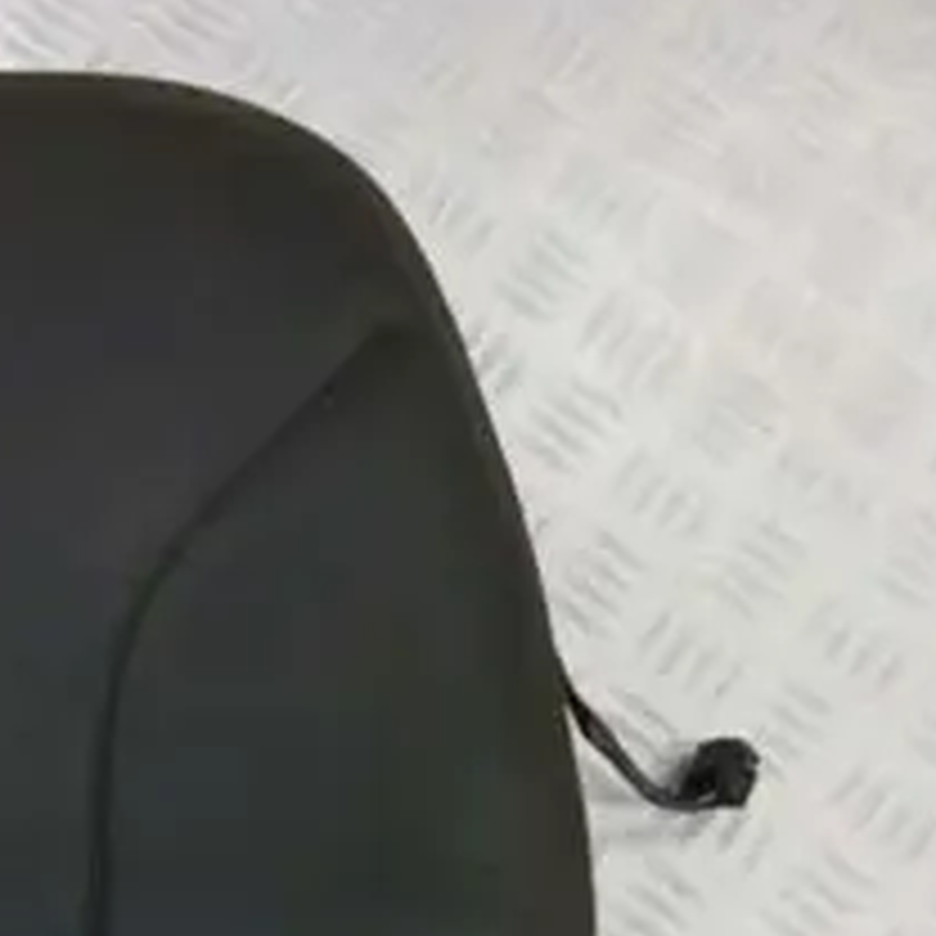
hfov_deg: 31.5
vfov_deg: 34.4
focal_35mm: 49
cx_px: -40
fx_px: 1499
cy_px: 621
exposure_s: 1/13
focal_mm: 4.3
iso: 400
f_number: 2.5
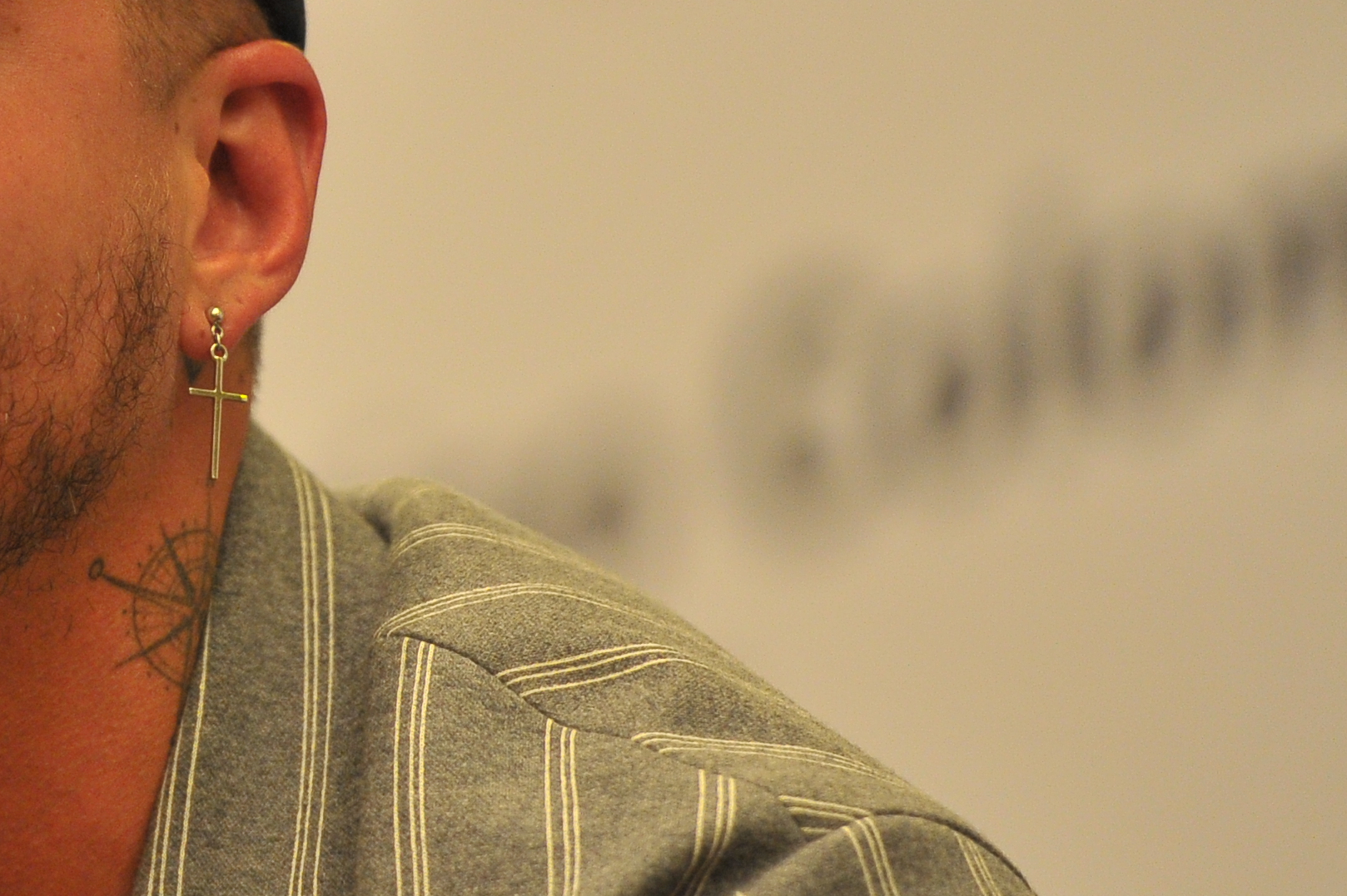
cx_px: -152
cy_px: 360
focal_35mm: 526
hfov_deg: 3.9
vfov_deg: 2.6
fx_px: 19670
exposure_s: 1/160
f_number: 2.8
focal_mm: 200
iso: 2000
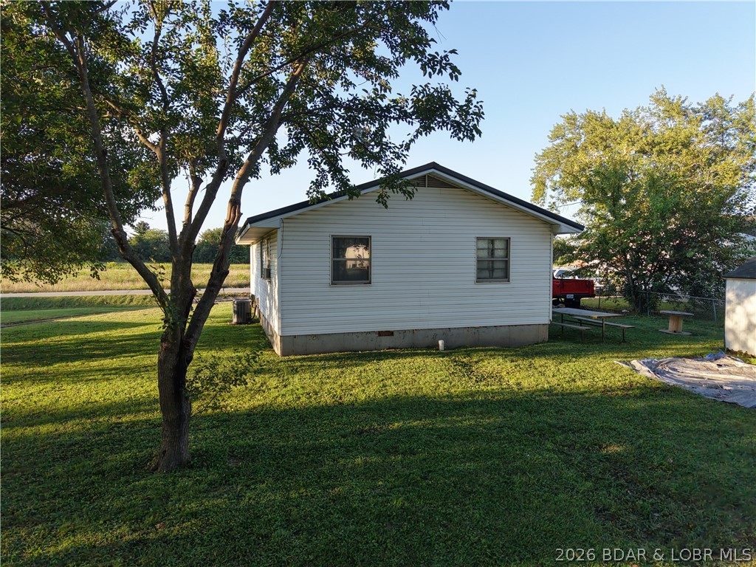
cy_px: 284
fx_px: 524
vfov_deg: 56.8
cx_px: 378
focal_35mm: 24
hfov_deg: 71.6
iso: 100
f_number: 1.8
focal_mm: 8.67
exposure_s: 1/500
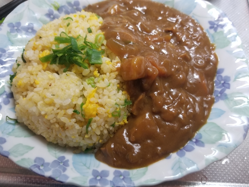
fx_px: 187
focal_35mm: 26
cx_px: 124
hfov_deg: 67.3
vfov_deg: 53.1
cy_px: 94
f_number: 1.7
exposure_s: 1/17
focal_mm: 4.25
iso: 250
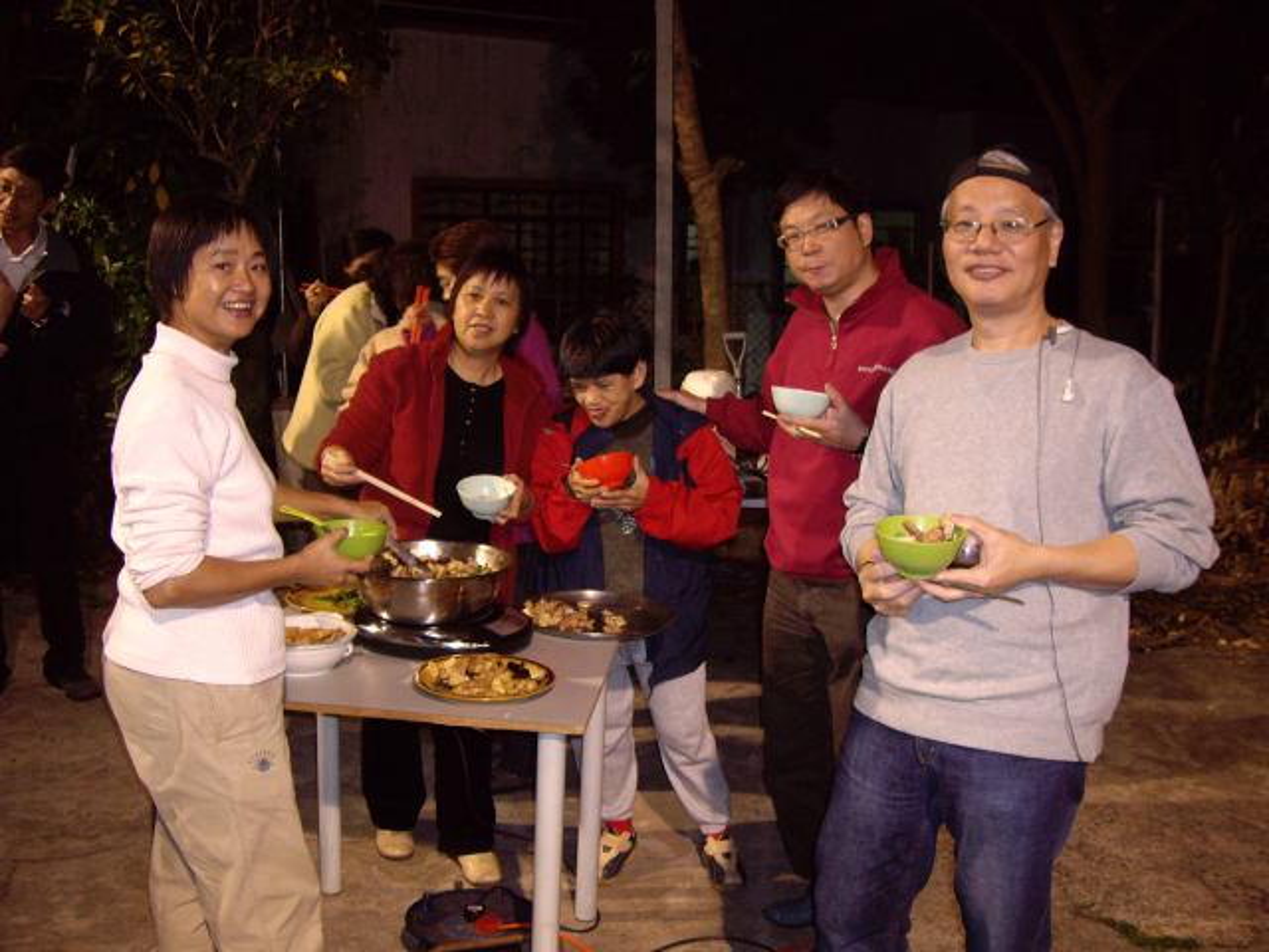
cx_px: 634
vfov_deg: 37.7
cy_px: 476
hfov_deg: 49.0
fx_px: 1393
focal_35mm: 38
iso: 200
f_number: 2.7
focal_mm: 6.2
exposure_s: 1/40
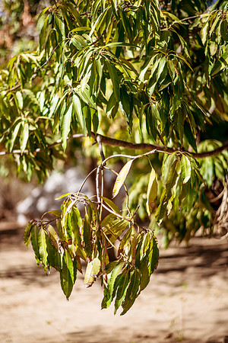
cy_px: 172
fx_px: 551
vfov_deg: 34.5
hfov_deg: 23.4
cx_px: 114
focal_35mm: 58
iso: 125
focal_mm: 58
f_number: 1.4
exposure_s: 1/6400
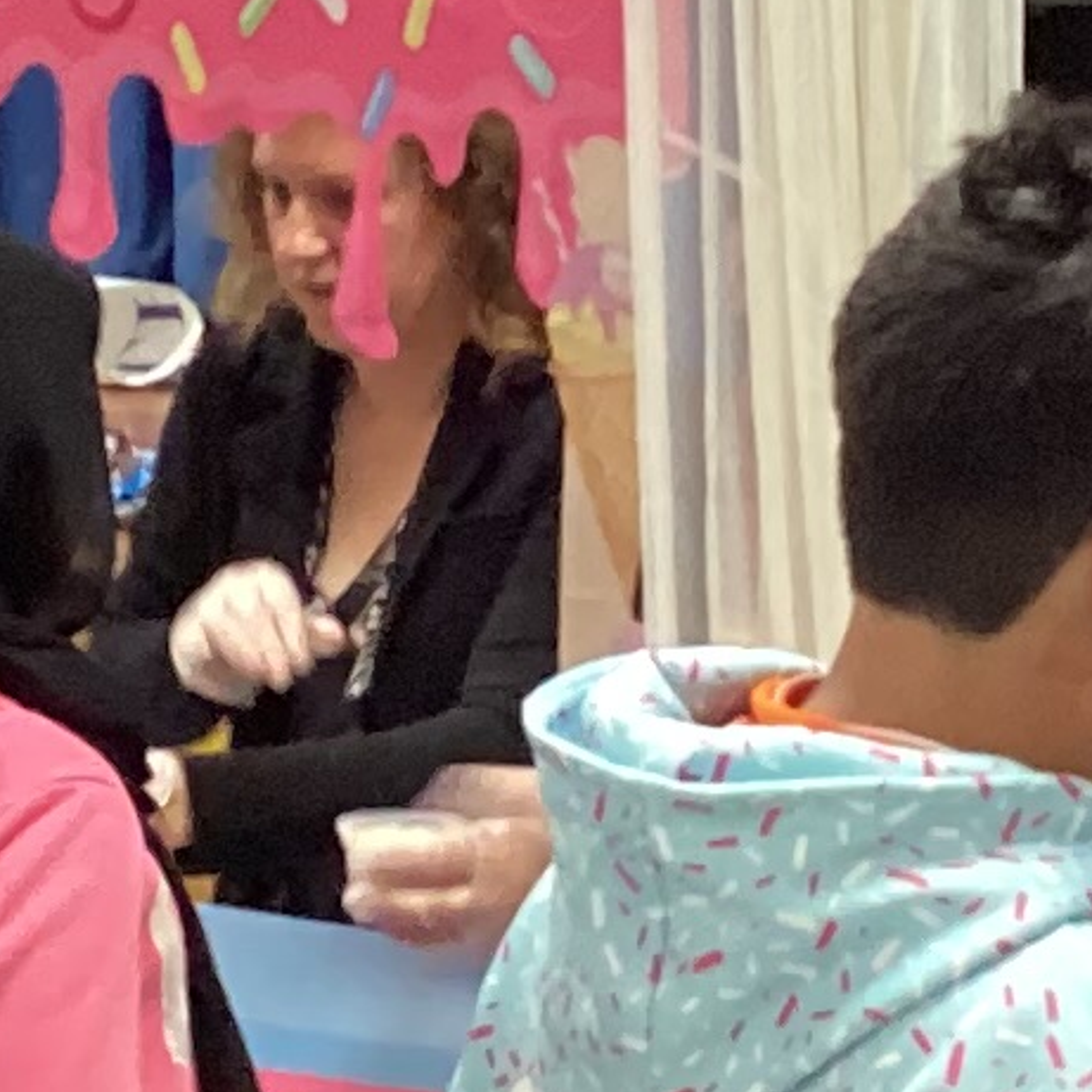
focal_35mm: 194
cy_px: 178
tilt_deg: -3.6
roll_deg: +0.0
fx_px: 6924
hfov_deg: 9.0
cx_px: 694
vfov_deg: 9.0
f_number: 2.4
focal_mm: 3.3
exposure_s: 1/33
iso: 320
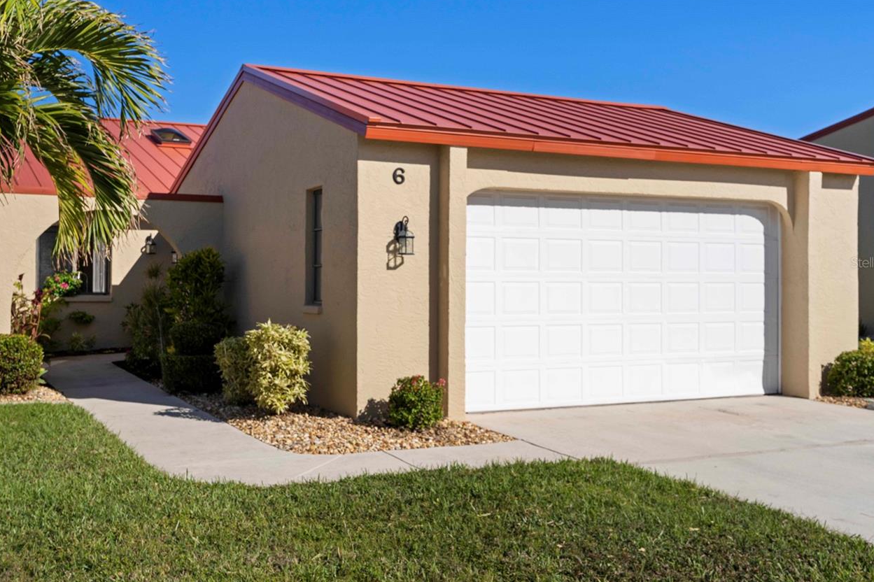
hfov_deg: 47.2
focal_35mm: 41
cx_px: 353
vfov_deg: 32.6
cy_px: 262
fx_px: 995
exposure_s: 1/400
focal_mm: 32
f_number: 8
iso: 200
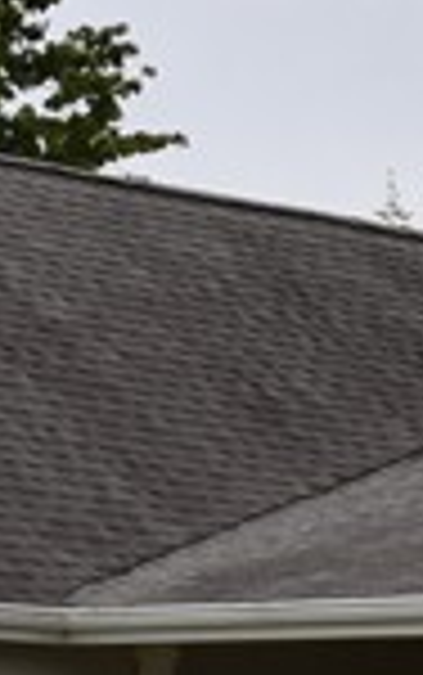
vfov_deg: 7.9
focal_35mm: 265
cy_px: 351
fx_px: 4879
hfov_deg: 4.8
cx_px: 1210
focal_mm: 24
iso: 100
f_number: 13
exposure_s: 1/200
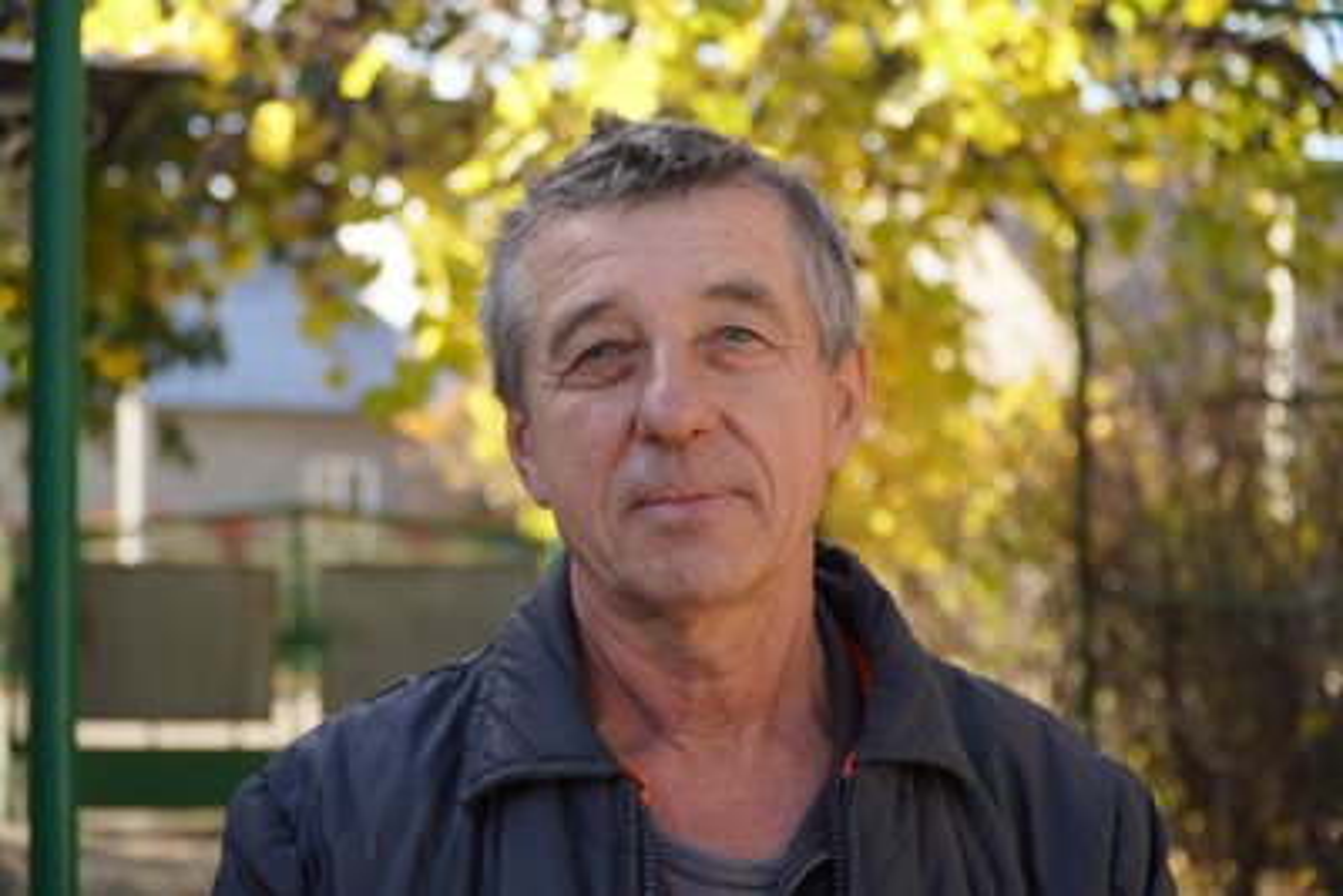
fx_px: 2687
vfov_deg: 18.9
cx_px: 672
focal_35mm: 72
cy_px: 448
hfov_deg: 28.1
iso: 100
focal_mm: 48
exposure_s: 1/200
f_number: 4
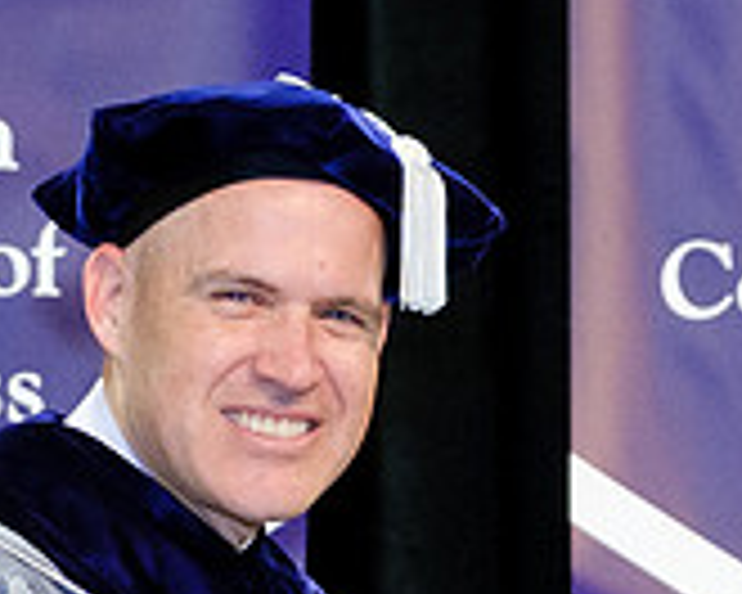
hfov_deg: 8.3
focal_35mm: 231
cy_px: 1205
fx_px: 5073
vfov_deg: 6.5
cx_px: 755
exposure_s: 1/125
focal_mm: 27.4
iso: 1600
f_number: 4
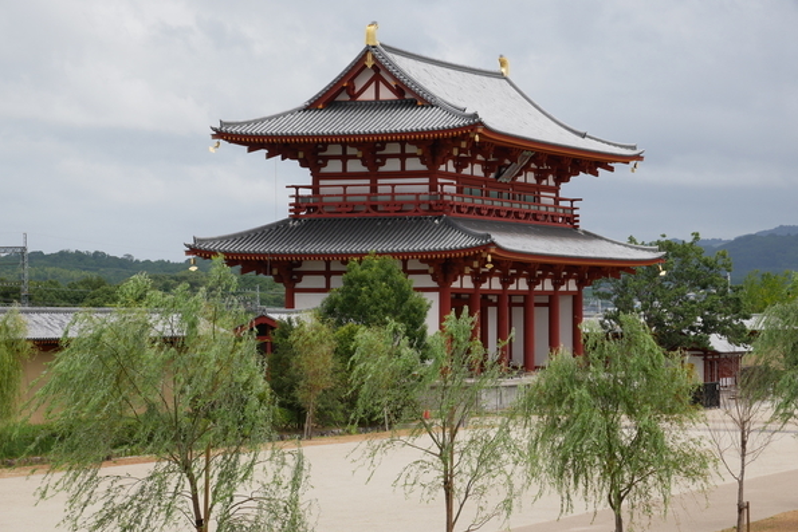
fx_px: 2794
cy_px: 253
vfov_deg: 10.9
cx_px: 400
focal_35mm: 126
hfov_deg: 16.3
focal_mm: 60
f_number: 8
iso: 200
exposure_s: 1/500
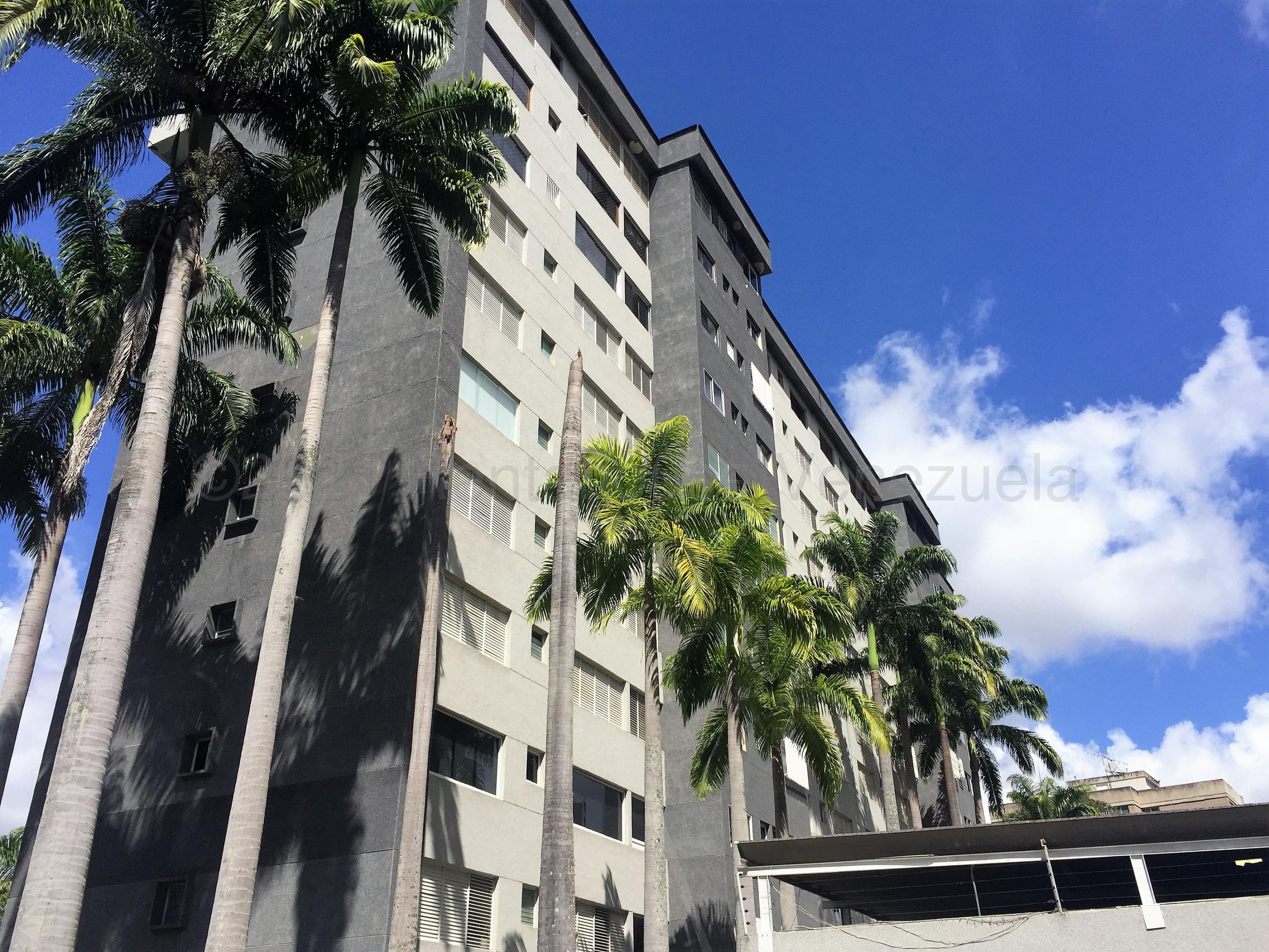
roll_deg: -0.6
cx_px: 634
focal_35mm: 29
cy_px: 476
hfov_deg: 61.7
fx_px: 1063
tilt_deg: +29.1
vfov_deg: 48.2
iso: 32
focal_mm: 4.15
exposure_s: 1/2825
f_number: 2.2
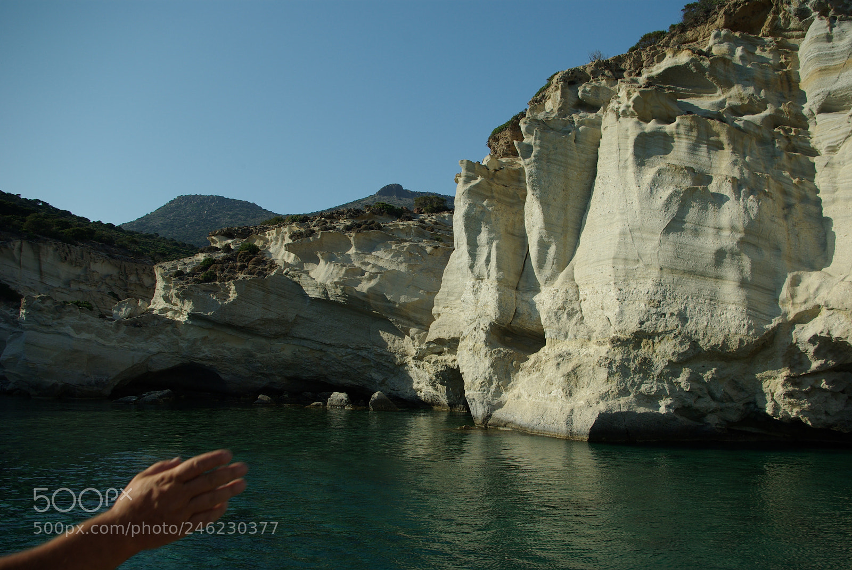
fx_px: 711
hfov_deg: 61.9
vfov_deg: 43.7
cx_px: 426
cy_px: 285
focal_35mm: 30
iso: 100
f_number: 6.7
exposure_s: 1/180
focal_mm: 20
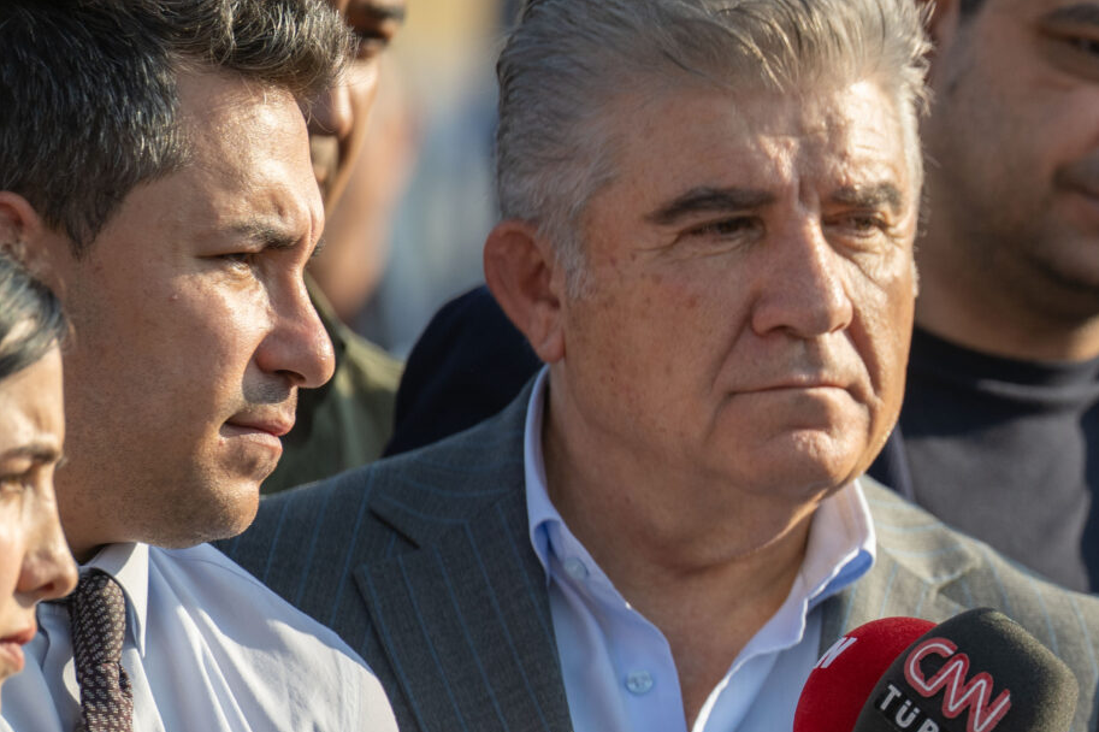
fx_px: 17119
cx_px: 1501
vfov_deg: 2.4
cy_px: 670
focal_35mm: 561
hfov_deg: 3.7
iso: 100
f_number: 2.8
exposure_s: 1/1000
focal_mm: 200
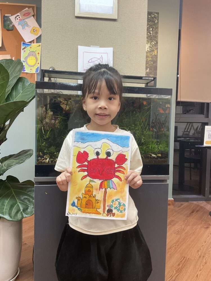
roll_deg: -2.2
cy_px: 140
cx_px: 106
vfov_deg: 61.7
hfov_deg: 48.2
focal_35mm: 29
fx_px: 236
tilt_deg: -4.2
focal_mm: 3
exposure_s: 1/76
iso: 64
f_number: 1.8
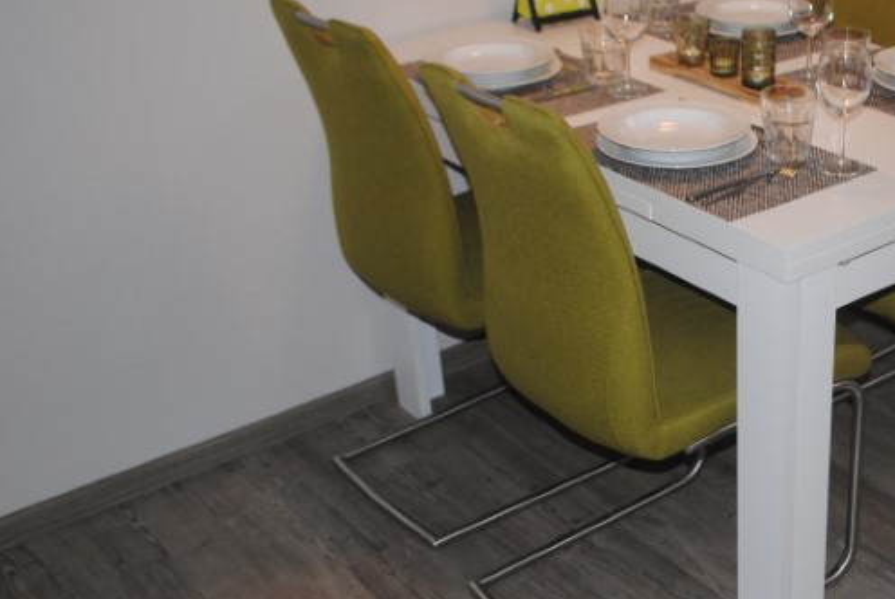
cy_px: 296
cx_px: 740
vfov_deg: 27.6
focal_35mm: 49
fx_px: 1220
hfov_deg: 38.5
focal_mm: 18
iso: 200
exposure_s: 1/60
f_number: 3.5
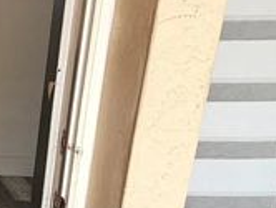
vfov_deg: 29.2
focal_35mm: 50
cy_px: 98
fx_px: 399
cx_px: -198
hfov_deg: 23.5
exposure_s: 1/77.4
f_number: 2.2
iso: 100
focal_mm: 2.2
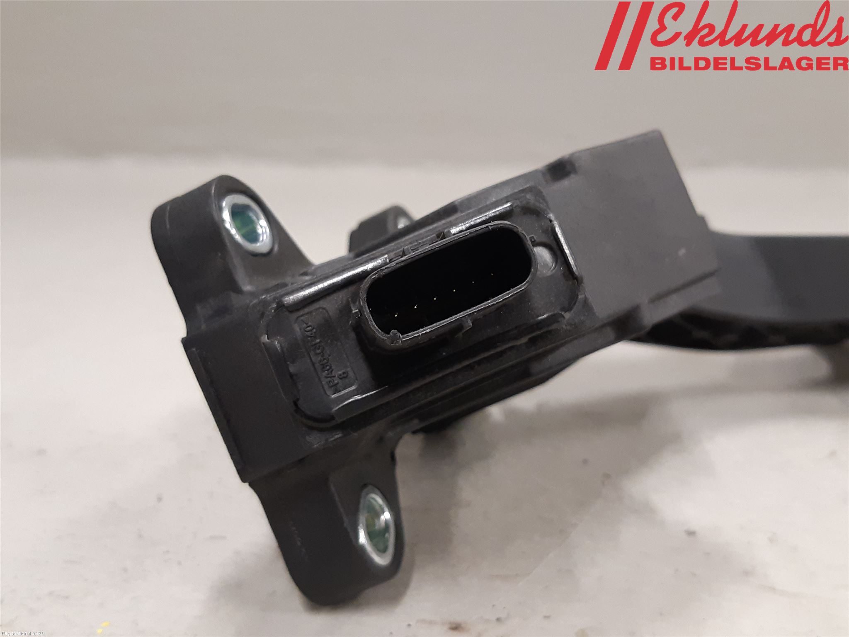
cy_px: 318
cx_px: 424
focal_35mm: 26
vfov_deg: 53.1
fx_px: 638
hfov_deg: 67.3
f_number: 1.7
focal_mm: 3.93
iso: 200
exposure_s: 1/50
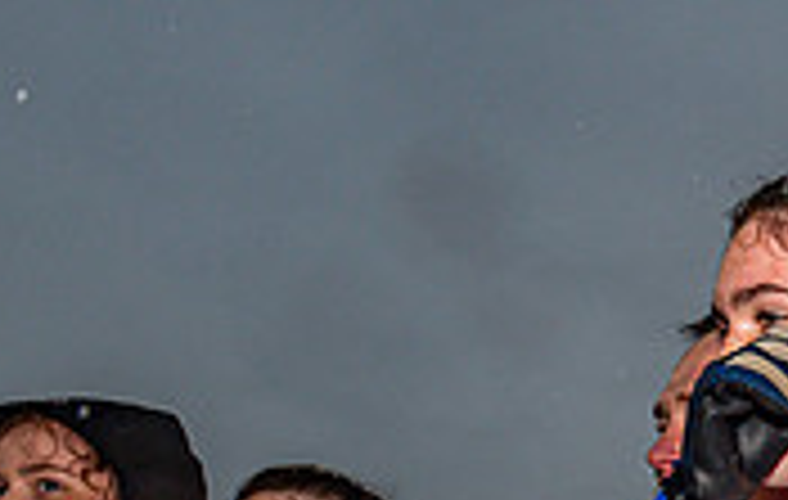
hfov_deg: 22.2
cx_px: 978
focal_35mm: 85
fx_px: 1833
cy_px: 697
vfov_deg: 14.7
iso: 1600
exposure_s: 1/200
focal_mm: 24
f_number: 5.6
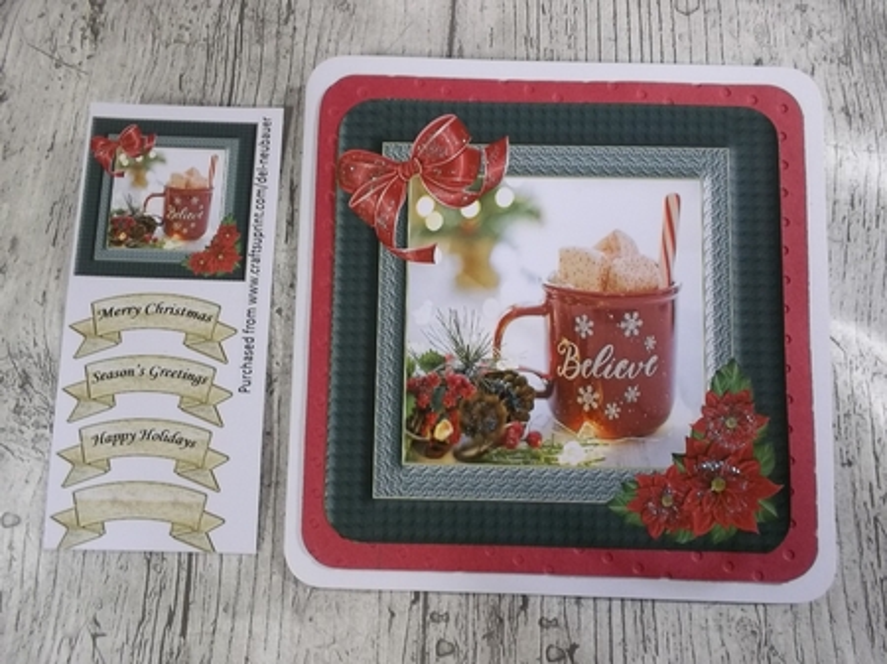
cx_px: 444
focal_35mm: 29
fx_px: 743
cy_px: 332
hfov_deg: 61.7
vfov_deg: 48.2
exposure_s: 1/13
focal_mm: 4.1
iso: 160
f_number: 3.3
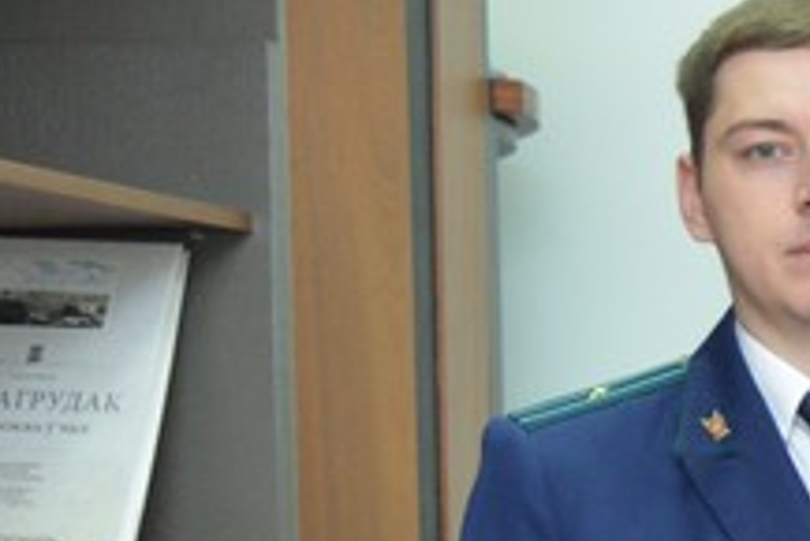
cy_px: 892
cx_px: 2031
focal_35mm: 177
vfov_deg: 7.6
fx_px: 3985
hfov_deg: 10.0
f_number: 4
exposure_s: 1/125
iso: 1600
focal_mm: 32
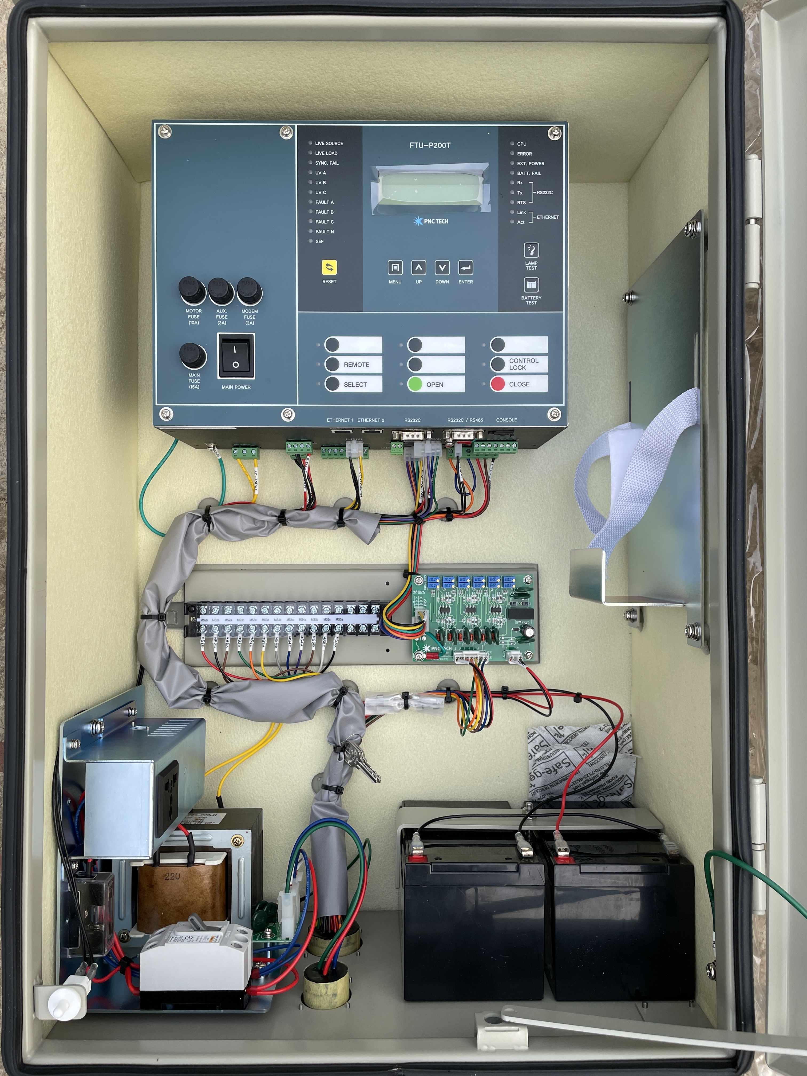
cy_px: 538
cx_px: 404
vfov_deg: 67.3
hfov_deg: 53.1
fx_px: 808
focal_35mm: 26
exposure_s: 1/1159
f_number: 1.6
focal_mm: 4.2
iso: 32
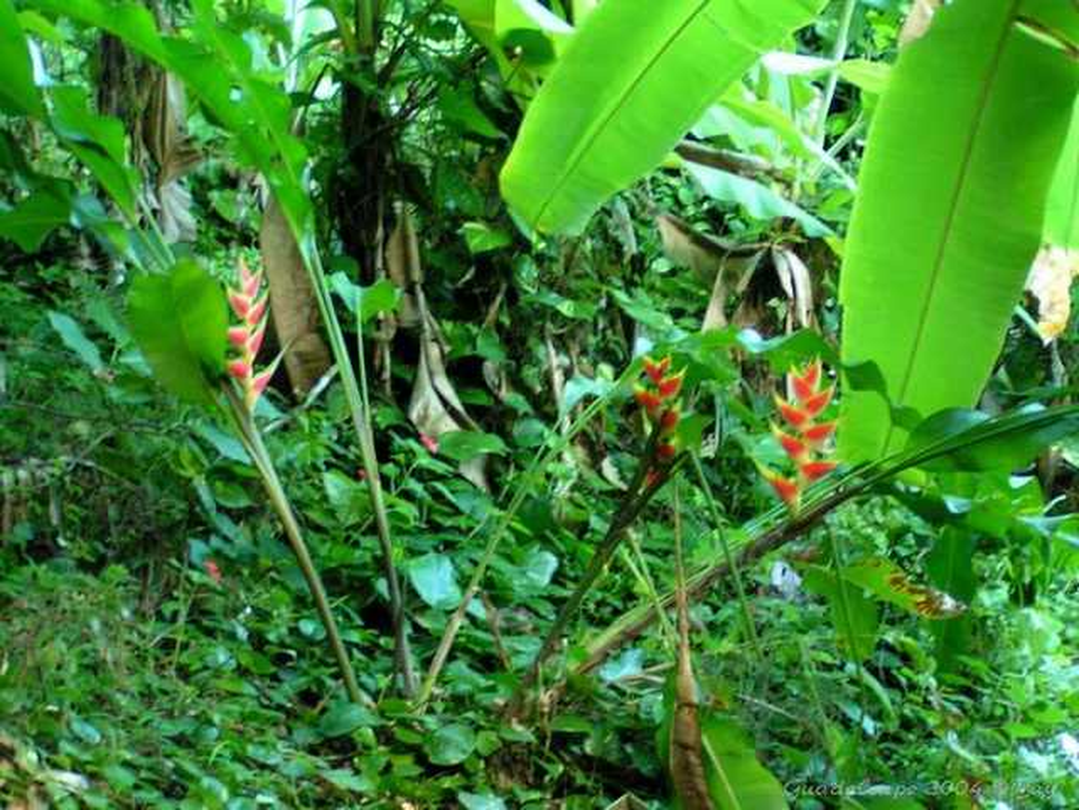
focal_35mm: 95
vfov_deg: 15.6
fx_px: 2961
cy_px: 405
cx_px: 540
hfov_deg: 20.7
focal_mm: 14.5
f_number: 3.5
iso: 200
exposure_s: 1/15
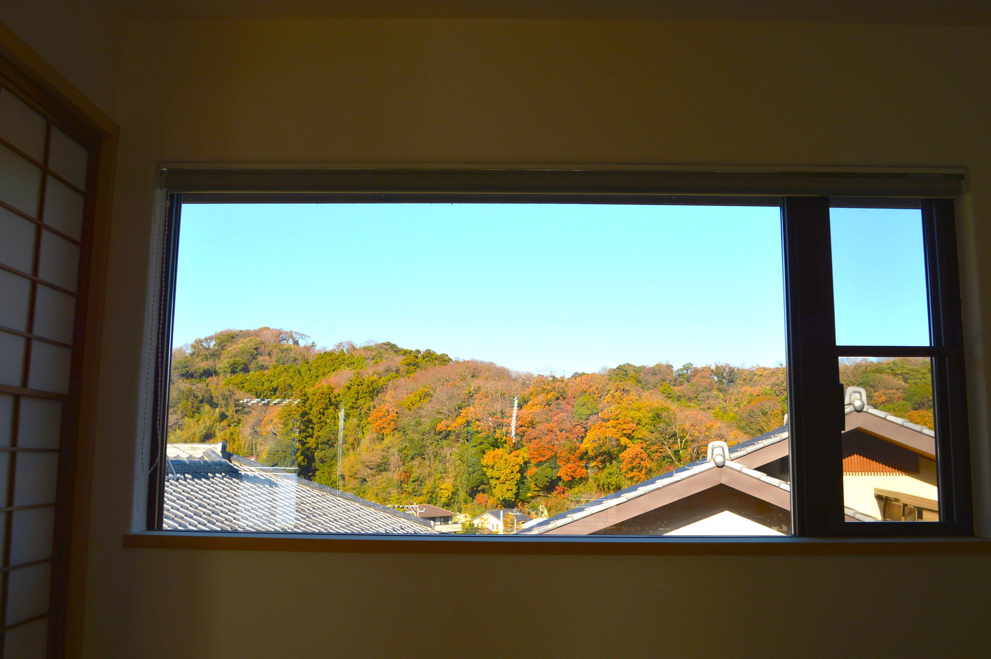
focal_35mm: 33
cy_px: 330
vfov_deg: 39.9
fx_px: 908
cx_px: 496
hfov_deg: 57.3
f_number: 7.1
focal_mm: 22
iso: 100
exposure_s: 1/200
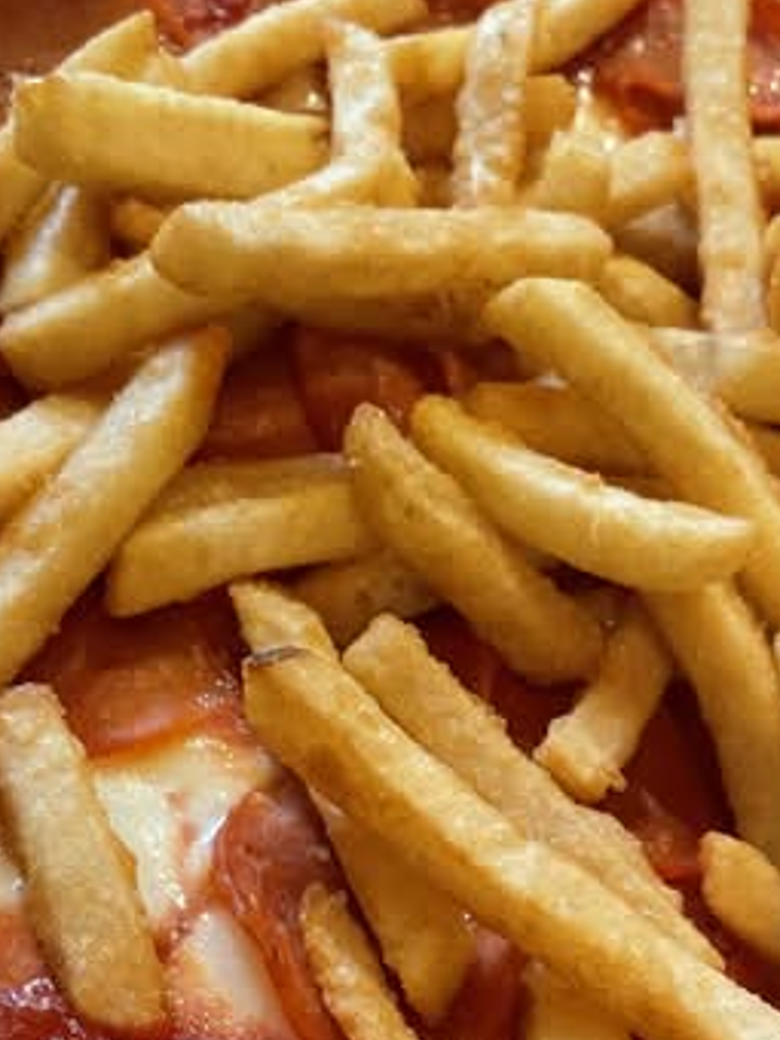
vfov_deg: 34.0
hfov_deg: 26.1
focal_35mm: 56
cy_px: 714
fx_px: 1682
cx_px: 388
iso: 250
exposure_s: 1/60
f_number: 1.6
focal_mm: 4.2
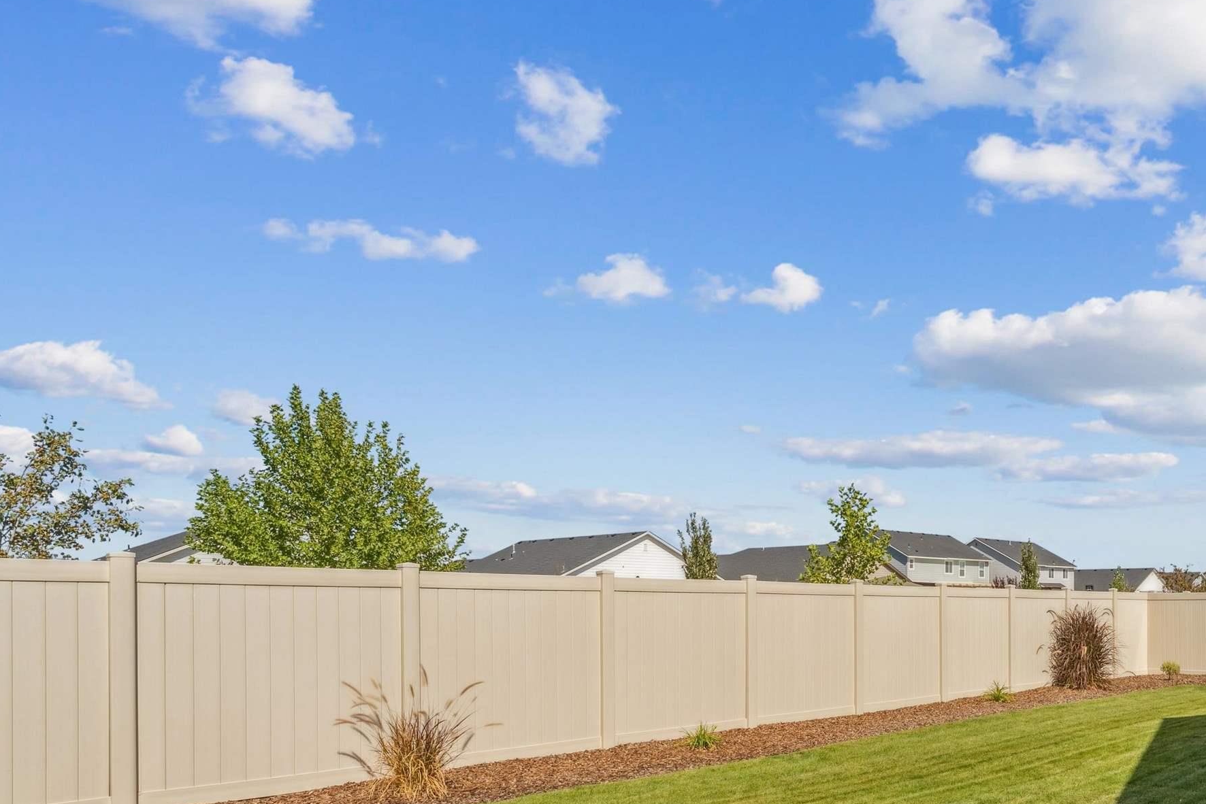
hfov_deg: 61.4
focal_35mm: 27
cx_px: 956
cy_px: 600
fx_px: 918
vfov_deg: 45.7
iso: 400
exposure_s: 1/500
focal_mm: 15.8
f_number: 13
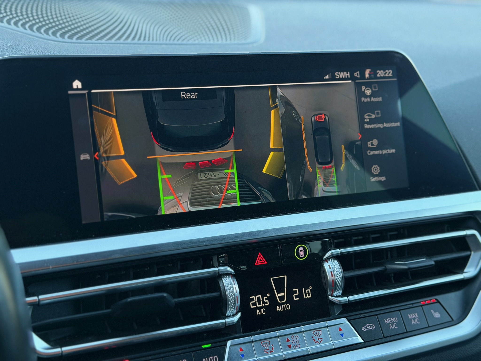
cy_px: 180
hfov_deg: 39.7
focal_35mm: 48
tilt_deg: -17.7
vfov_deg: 30.3
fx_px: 667
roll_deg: -0.9
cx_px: 240
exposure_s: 1/60
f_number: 1.78
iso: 200
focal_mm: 6.76
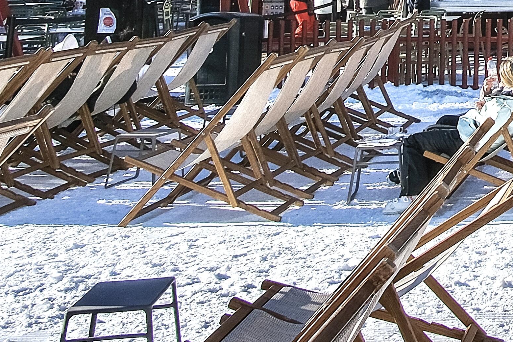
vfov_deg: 16.5
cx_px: 717
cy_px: -235
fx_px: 1026
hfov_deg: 23.7
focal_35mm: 72
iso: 160
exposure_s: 1/125
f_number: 13
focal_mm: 12
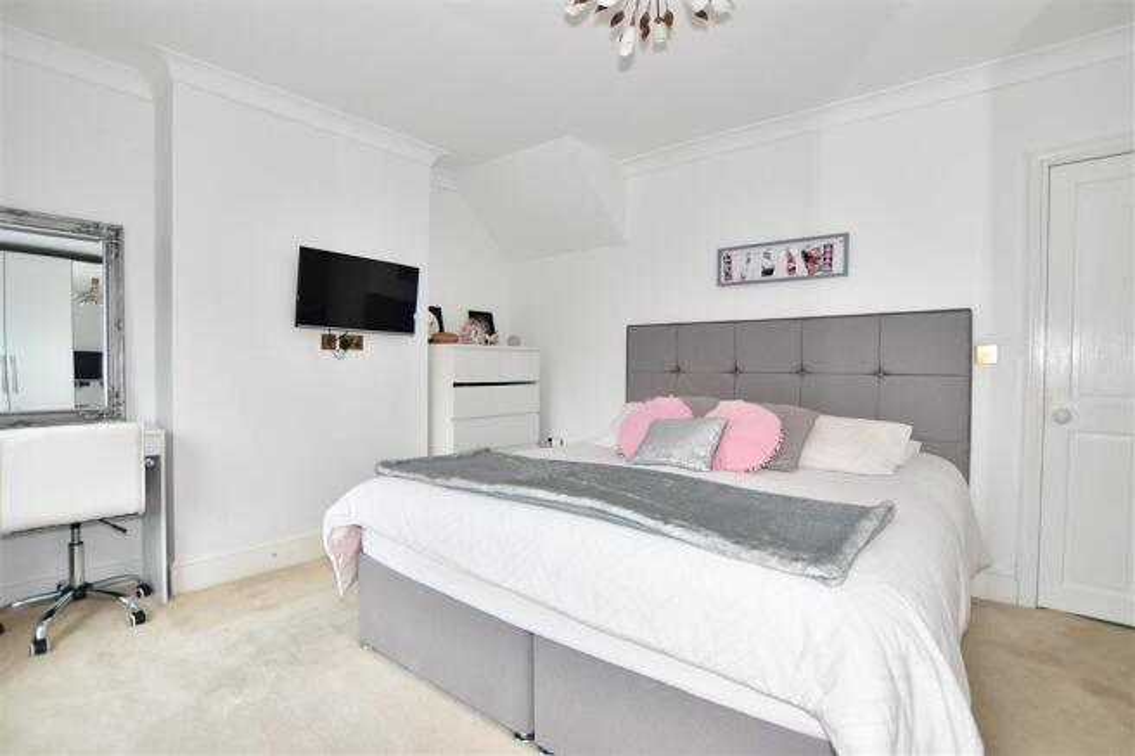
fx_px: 473
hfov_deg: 100.4
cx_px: 568
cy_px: 378
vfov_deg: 77.3
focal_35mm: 15
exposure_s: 1/60
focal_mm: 10
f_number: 3.5
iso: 200
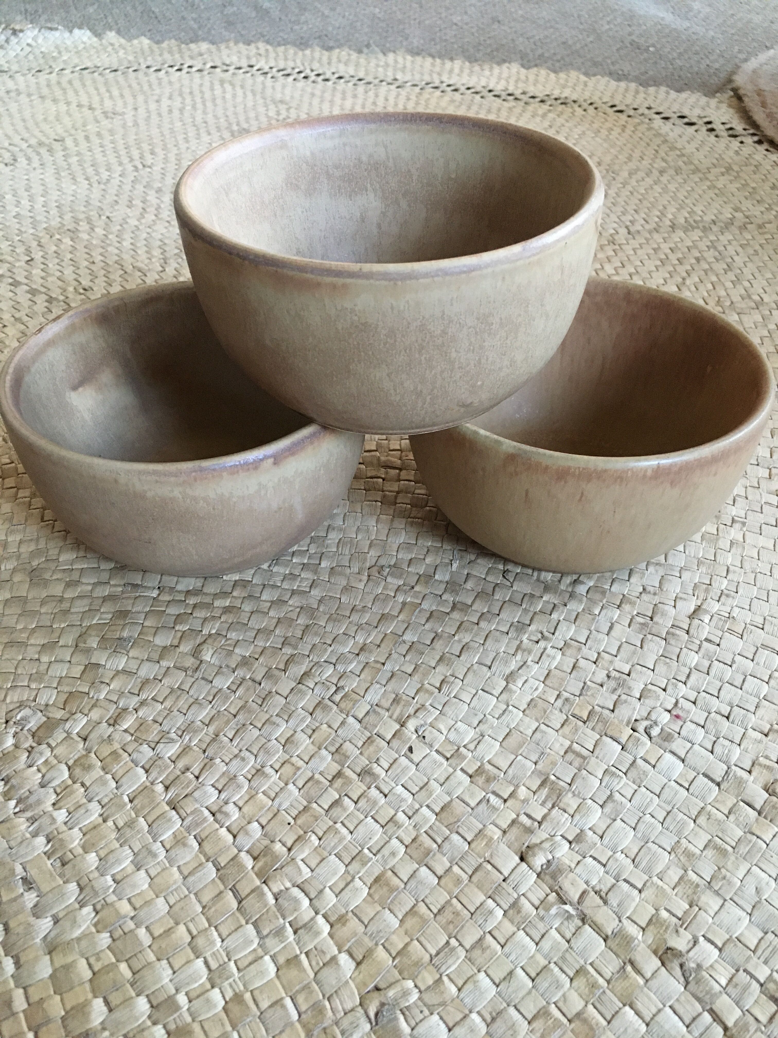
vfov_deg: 61.7
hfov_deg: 48.2
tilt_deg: -39.8
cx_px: 389
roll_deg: -0.1
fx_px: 869
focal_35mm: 29
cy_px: 519
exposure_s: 1/25
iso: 200
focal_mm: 4.15
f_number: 2.2
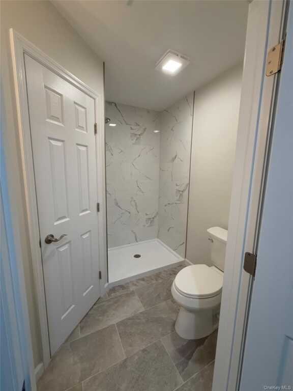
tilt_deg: -8.5
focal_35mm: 14
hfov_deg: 85.7
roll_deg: -1.1
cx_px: 146
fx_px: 158
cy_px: 196
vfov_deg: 102.1
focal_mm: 2.22
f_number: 2.2
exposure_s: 1/120
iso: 250
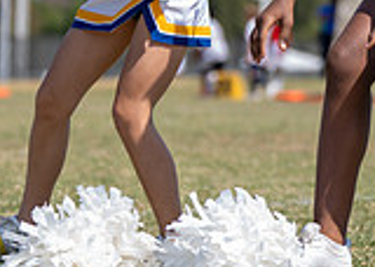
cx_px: 379
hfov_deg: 5.1
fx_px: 4214
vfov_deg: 3.6
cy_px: -124
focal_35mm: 396
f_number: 2.8
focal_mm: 92
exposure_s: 1/1600
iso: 80
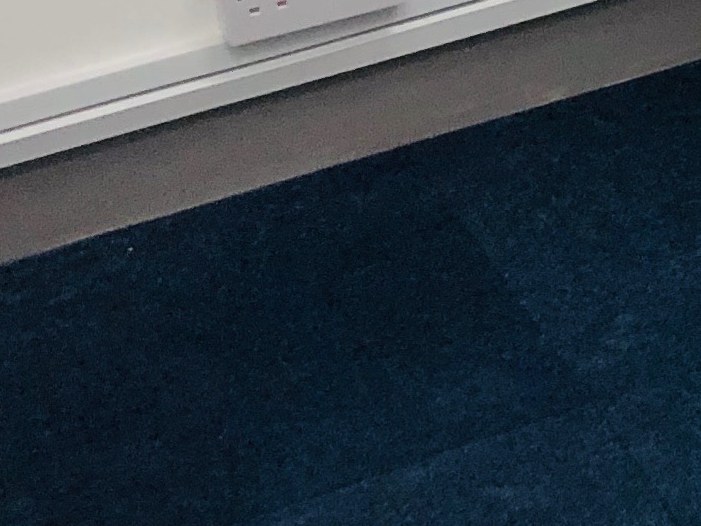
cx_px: 1604
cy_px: -517
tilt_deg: -17.3
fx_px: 3261
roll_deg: +0.4
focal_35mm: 161
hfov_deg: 10.7
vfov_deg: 8.7
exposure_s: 1/50
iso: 32
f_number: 1.8
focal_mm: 3.99
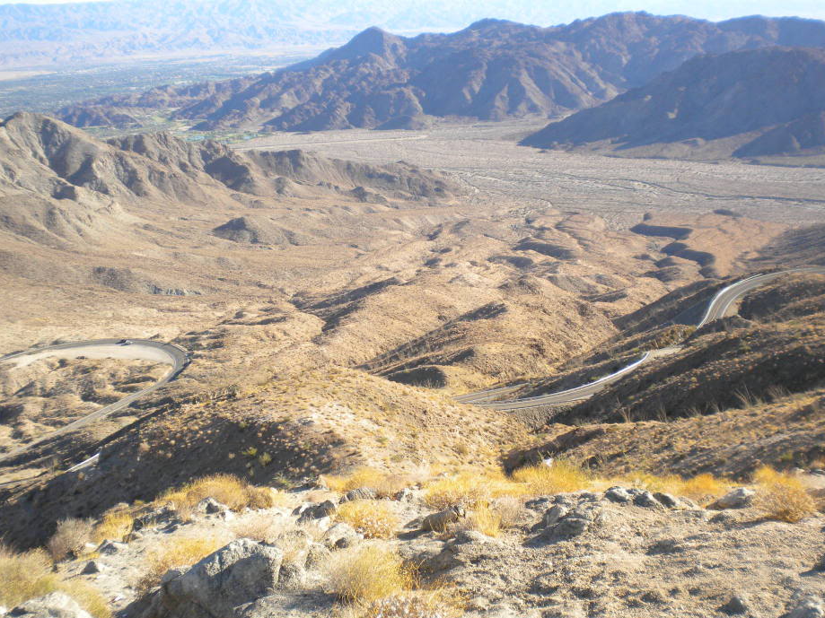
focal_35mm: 39
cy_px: 330
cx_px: 459
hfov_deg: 47.8
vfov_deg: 36.8
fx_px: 929
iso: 80
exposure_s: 1/292
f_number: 4.6
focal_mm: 6.3
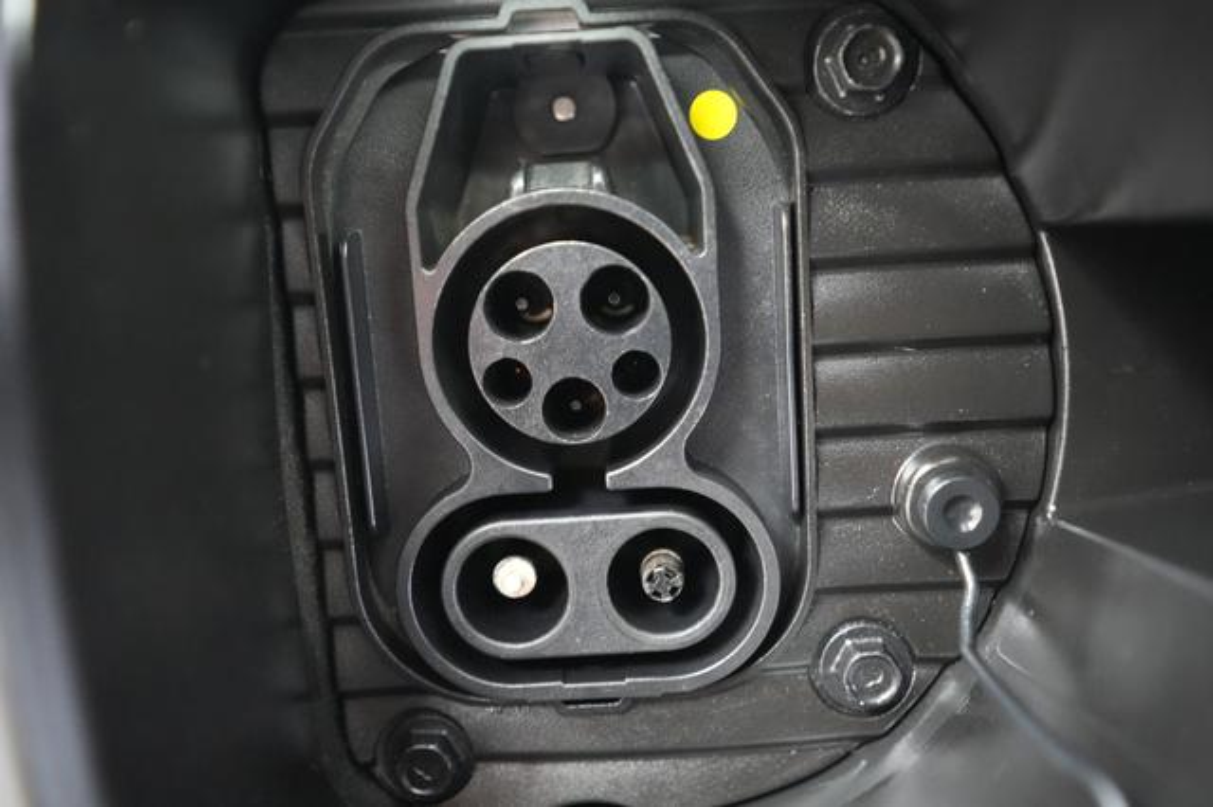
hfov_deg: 65.5
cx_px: 606
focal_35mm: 28
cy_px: 404
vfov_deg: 46.4
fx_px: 943
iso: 12800
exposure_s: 1/30
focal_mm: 28
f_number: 2.8
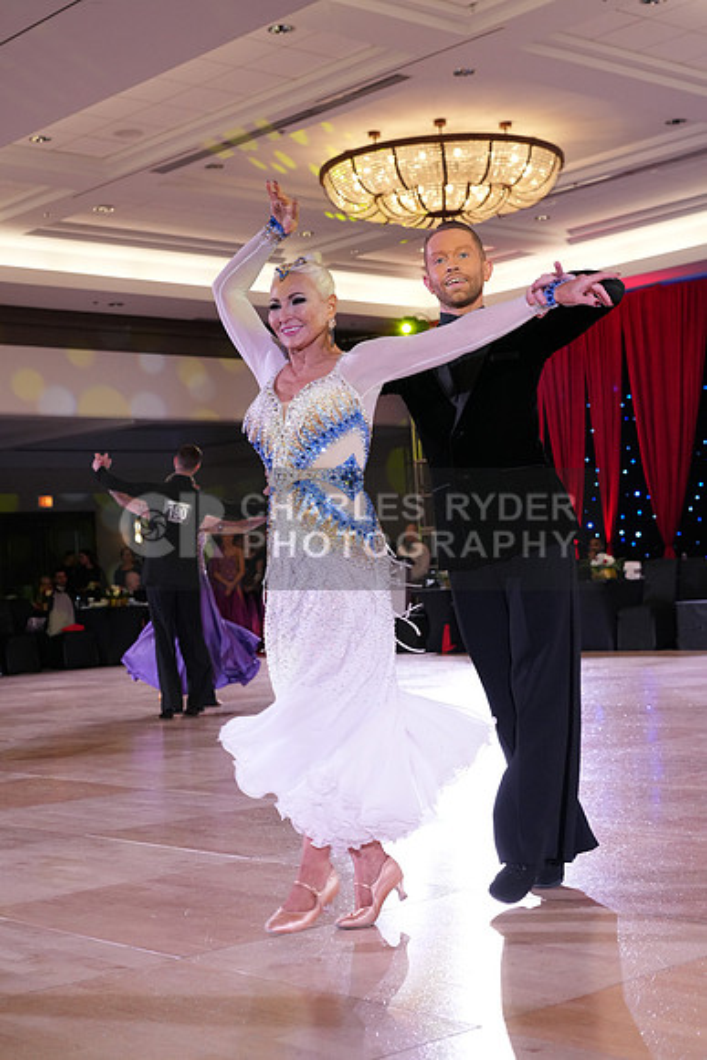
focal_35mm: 52
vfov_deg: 38.2
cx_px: 354
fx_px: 1531
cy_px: 530
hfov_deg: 26.0
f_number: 5
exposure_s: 1/250
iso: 2500
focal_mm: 52
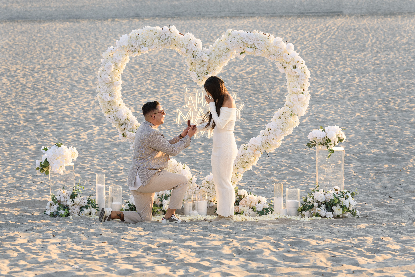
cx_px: 208
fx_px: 1338
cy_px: 138
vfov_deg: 11.8
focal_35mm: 116
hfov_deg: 17.6
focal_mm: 116
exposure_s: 1/320
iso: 400
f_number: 5.6
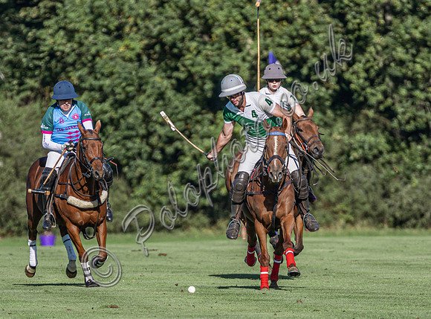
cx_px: 159
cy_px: 284
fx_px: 12052
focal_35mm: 973
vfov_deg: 1.5
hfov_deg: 2.0
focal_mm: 400
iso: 250
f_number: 5.6
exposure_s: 1/1600
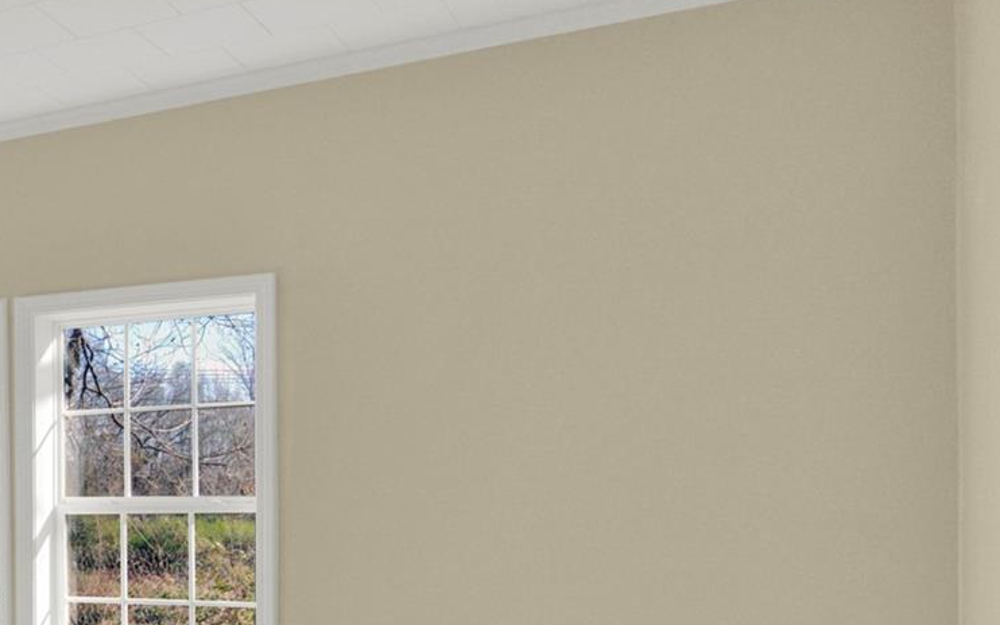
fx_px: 1227
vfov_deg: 27.8
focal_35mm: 45
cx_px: -92
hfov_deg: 37.4
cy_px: 534
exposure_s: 1/100
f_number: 11
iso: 640
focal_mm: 16
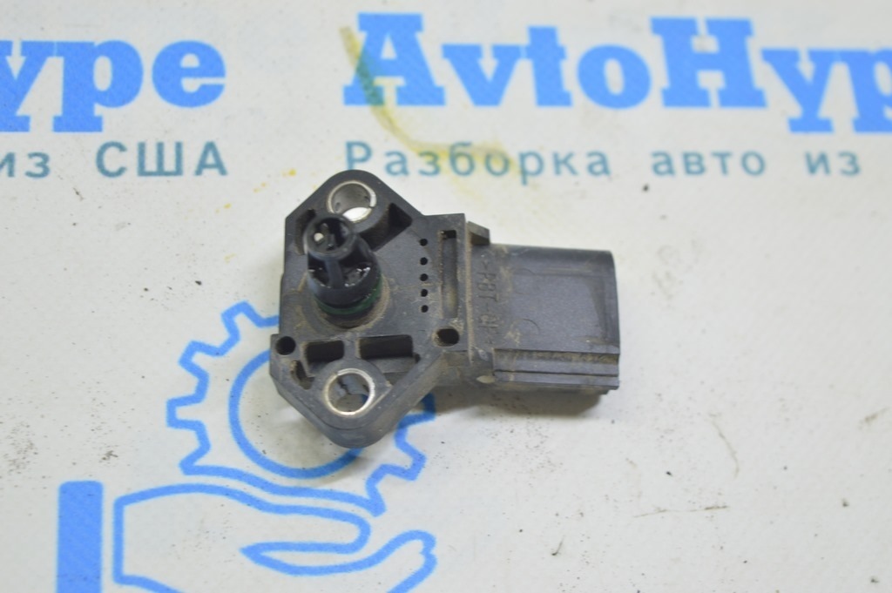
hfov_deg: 29.3
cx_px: 446
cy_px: 296
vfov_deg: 19.7
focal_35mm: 69
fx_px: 1708
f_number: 5.6
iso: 400
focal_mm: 46
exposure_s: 1/20
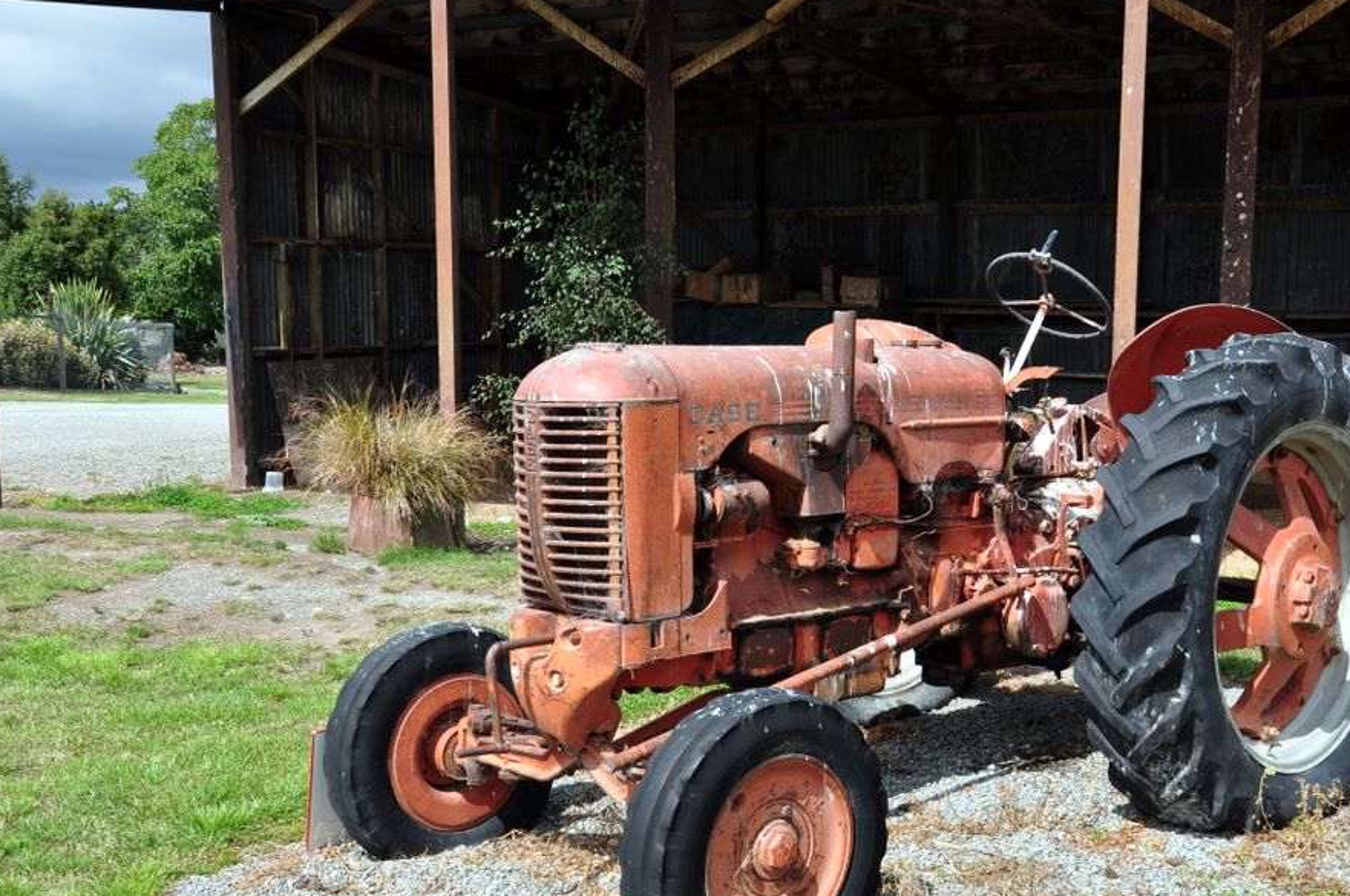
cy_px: 504
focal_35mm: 44
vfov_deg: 30.7
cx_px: 778
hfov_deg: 44.8
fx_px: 1632
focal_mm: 25
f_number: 10
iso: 200
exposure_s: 1/250
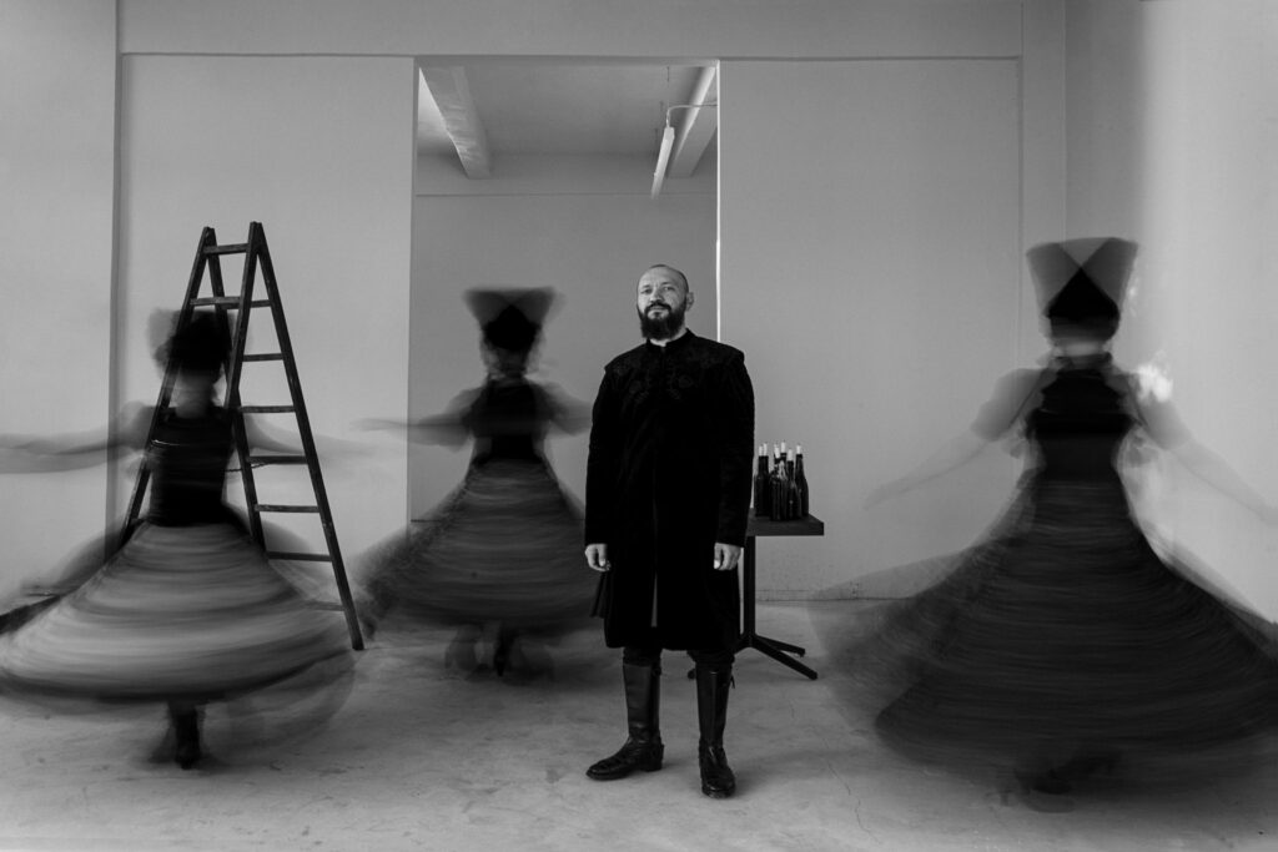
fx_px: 1243
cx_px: 639
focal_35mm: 35
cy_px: 426
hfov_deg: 54.4
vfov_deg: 37.9
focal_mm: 35
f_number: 16
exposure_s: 1/1.25
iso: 50
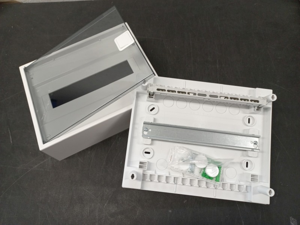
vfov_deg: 54.9
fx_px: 217
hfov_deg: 69.4
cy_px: 112
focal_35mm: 25
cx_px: 150
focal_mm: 4.6
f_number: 1.8
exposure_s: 1/50
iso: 80
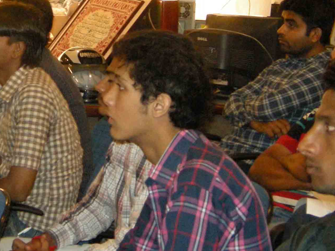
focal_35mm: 110
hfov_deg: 17.8
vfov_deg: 13.3
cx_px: 95
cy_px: 3
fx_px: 1065
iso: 400
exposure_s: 1/15.1
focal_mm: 7.5
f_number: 2.7
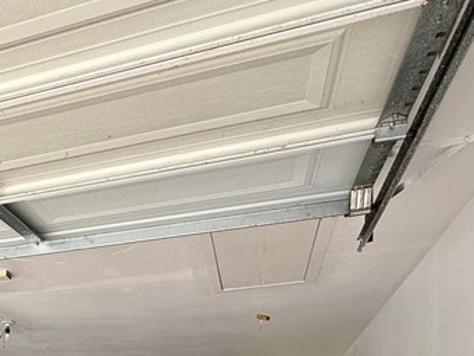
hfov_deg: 41.1
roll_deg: -0.2
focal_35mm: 42
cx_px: 42
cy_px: 467
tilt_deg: -0.6
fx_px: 575
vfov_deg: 28.1
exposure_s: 1/149
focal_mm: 2.22
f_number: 2.2
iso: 50
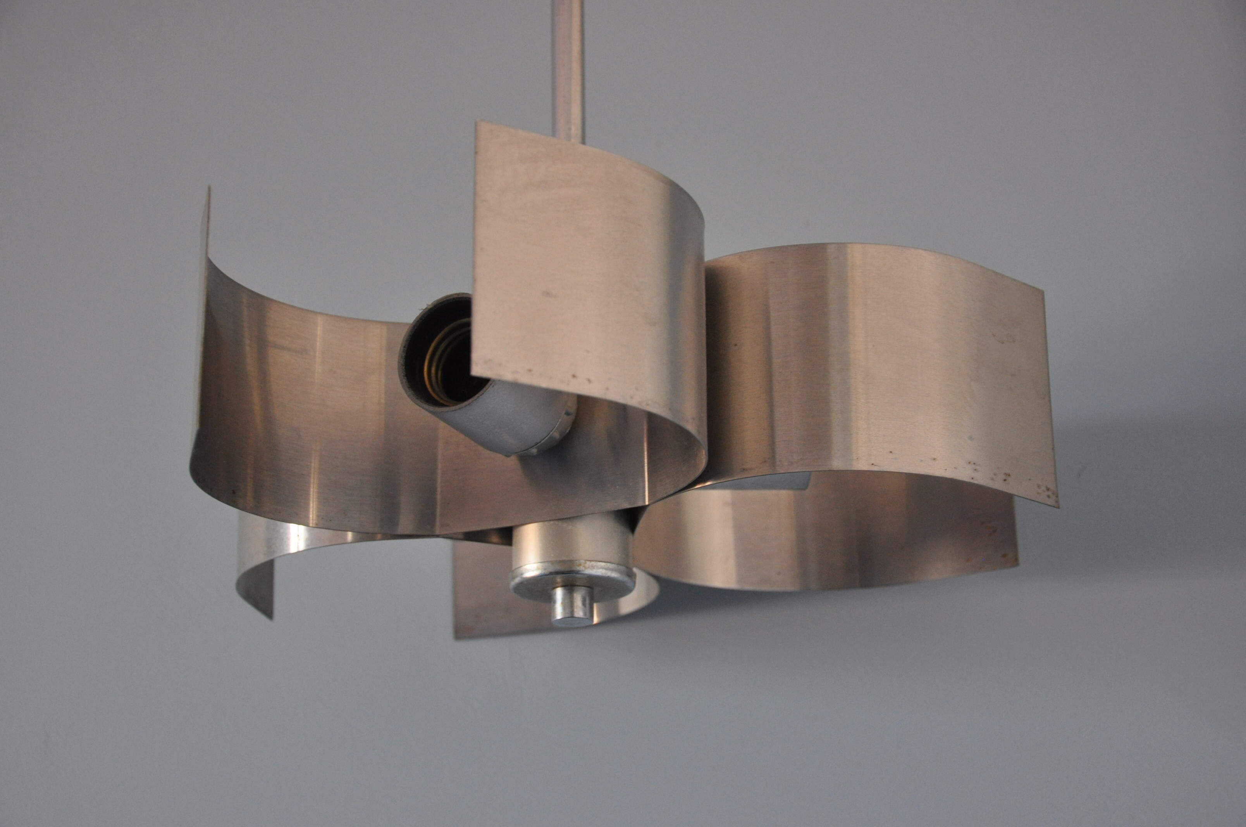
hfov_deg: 28.1
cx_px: 623
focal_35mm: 72
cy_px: 414
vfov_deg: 18.9
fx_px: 2489
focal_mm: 48
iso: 900
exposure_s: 1/30
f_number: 4.8
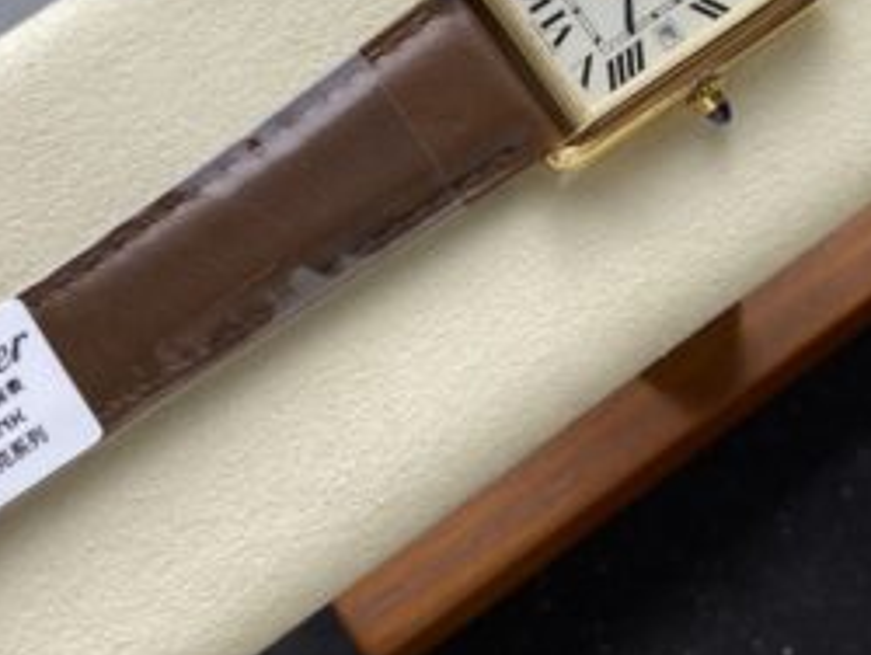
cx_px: 564
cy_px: 63
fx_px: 1511
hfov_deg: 31.9
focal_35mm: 60
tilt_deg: -62.8
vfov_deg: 23.8
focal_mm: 4.25
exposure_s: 1/180
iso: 32
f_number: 1.8
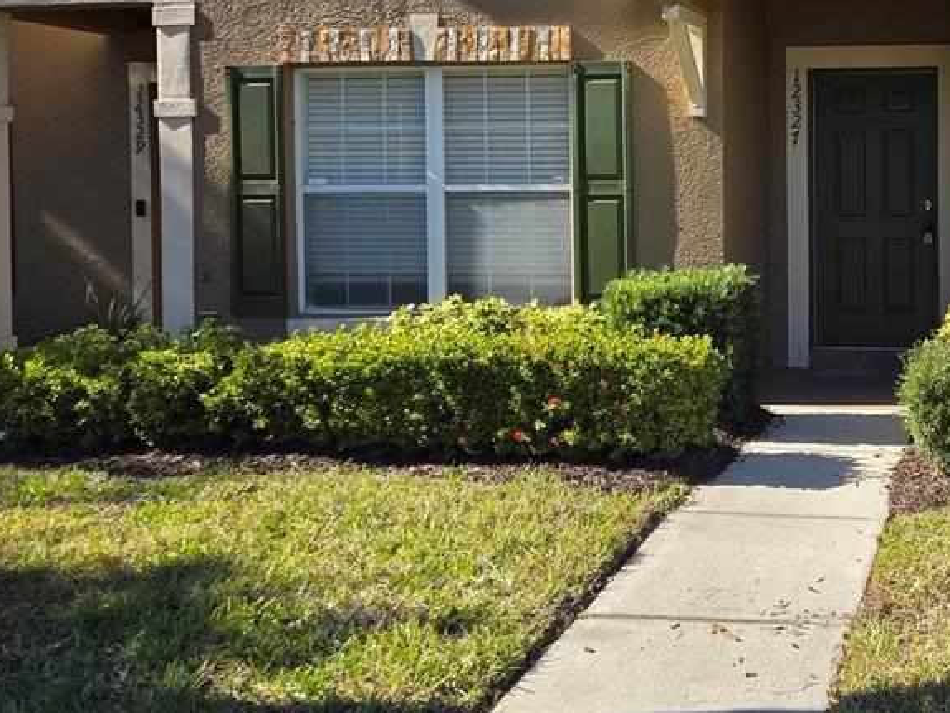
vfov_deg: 34.7
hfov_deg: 42.8
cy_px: 210
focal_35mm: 41
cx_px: 813
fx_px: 1126
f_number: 1.8
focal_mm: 5.4
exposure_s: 1/820
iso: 25
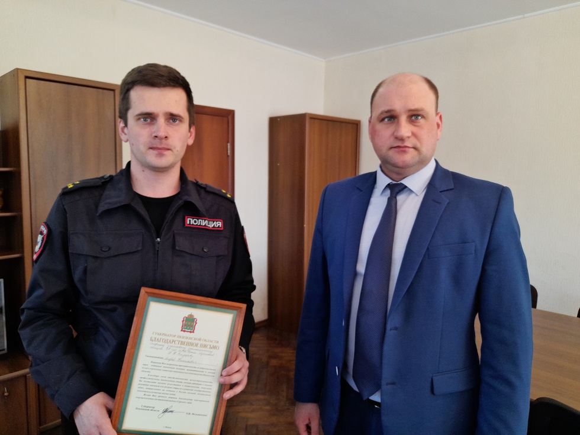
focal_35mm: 25
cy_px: 218
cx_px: 290
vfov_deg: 54.9
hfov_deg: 69.4
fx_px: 419
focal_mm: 4.6
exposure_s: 1/50
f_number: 2
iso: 50
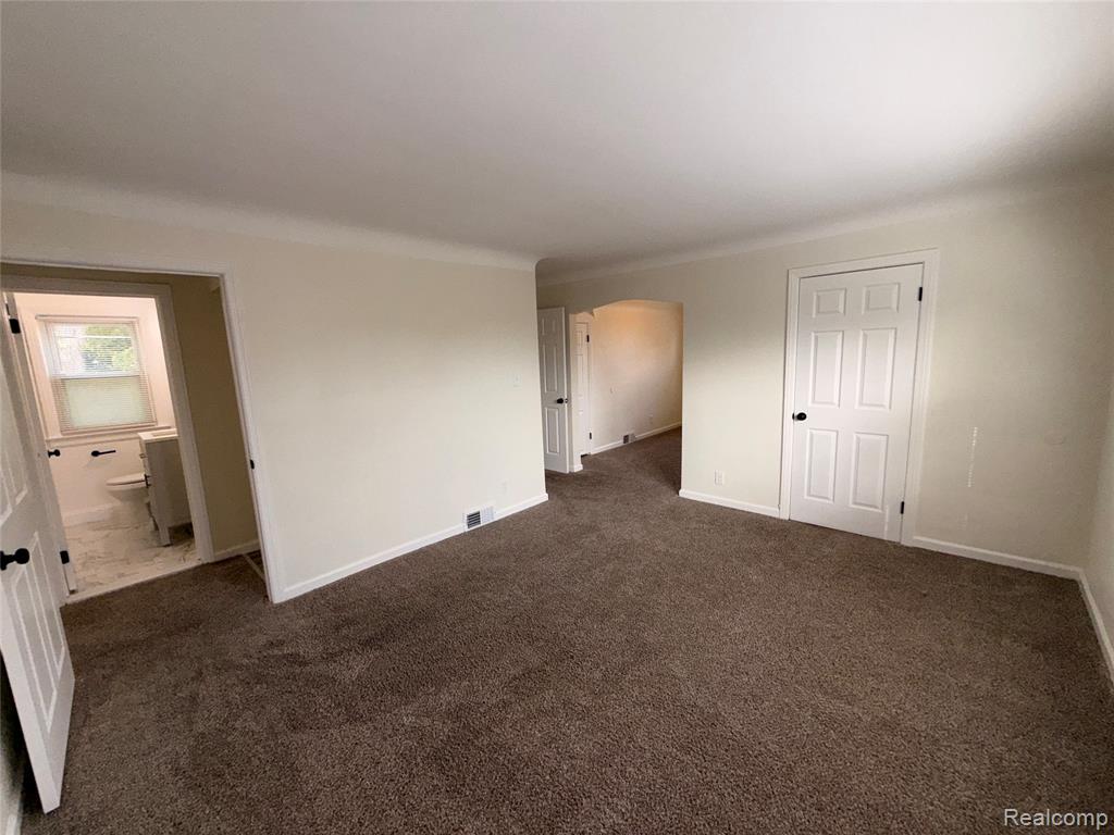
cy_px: 418
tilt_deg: -8.1
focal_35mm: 14
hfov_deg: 102.1
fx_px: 451
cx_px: 557
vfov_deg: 85.7
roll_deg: +1.9
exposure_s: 1/122
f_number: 2.2
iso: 64
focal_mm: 2.22
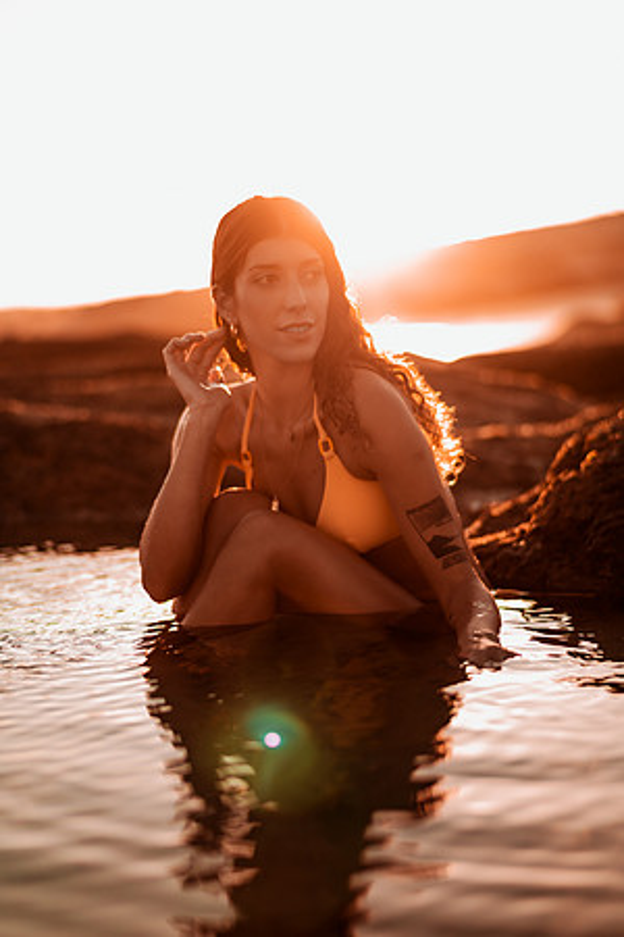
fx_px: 1508
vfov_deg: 34.5
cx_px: 312
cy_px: 468
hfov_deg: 23.4
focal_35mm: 58
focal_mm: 58
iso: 50
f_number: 1.8
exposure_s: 1/1250
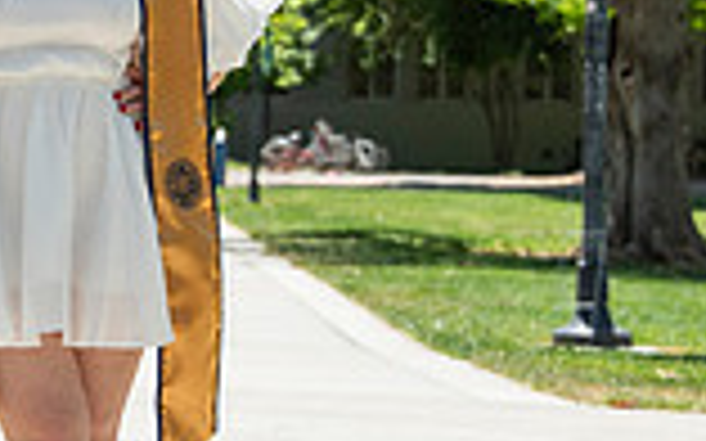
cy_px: 130
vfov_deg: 5.3
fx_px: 4770
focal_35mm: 248
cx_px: 54
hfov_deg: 8.4
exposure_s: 1/2500
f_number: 5.6
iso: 500
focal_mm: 85
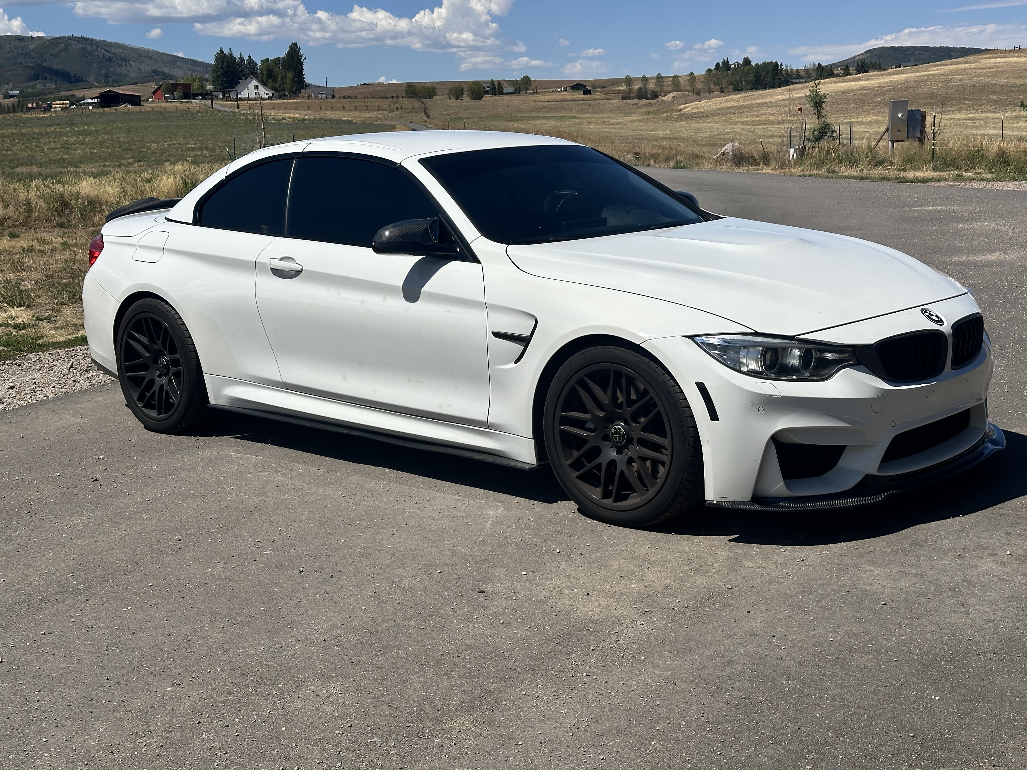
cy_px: 385
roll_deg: +2.1
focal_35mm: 48
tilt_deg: -9.8
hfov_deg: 39.7
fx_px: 1424
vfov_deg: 30.3
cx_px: 514
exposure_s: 1/8197
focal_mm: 6.86
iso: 64
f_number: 1.78
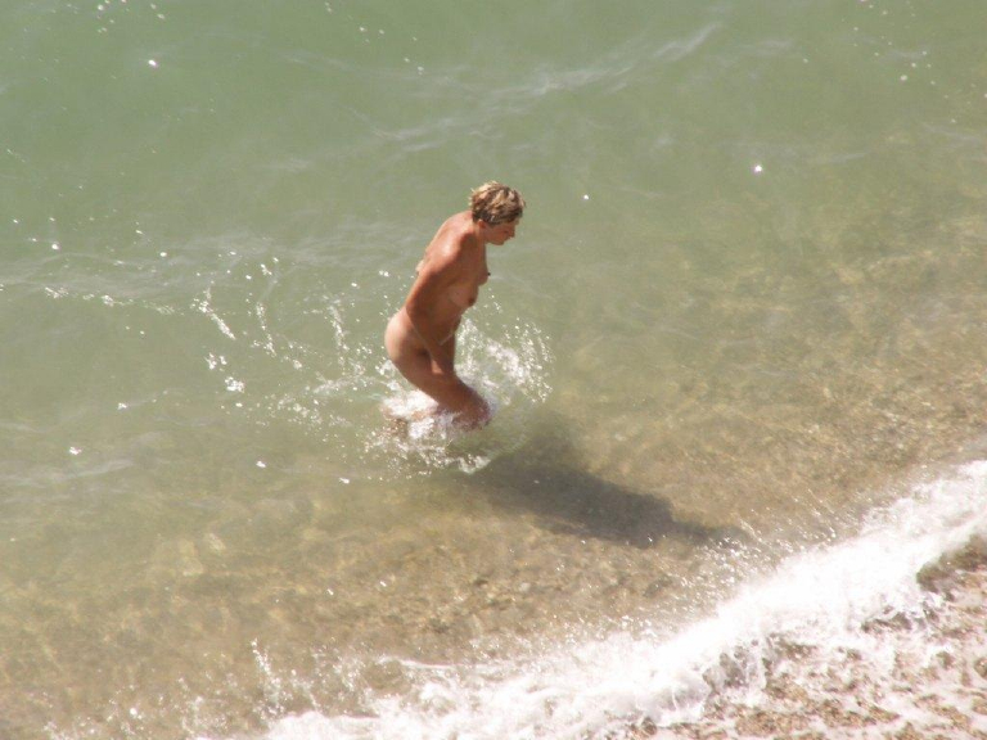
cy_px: 370
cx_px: 494
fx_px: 11975
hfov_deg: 4.7
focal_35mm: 420
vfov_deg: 3.5
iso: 50
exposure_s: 1/200
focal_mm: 69.45
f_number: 7.1
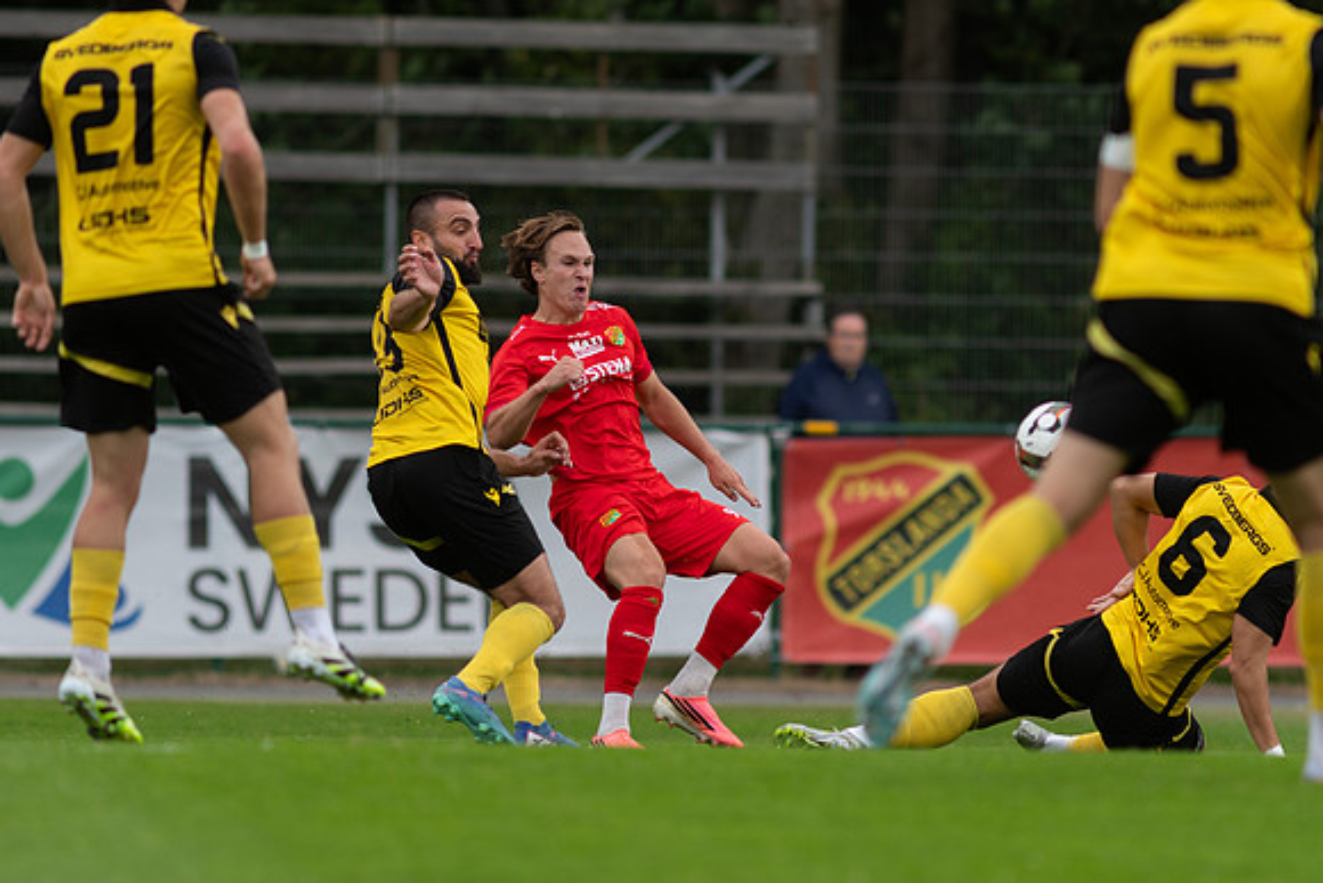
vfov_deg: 2.9
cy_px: 442
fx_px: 17184
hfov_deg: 4.4
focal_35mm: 468
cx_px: 662
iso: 140
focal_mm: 300
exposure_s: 1/1250
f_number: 3.2
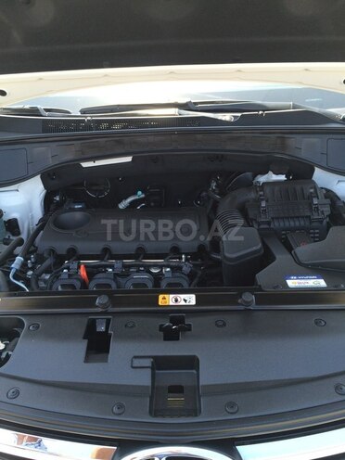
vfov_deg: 61.7
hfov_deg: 48.2
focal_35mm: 29
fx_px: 385
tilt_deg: -29.6
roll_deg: +1.8
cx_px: 172
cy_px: 230
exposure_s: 1/182
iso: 32
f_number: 2.2
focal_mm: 4.15
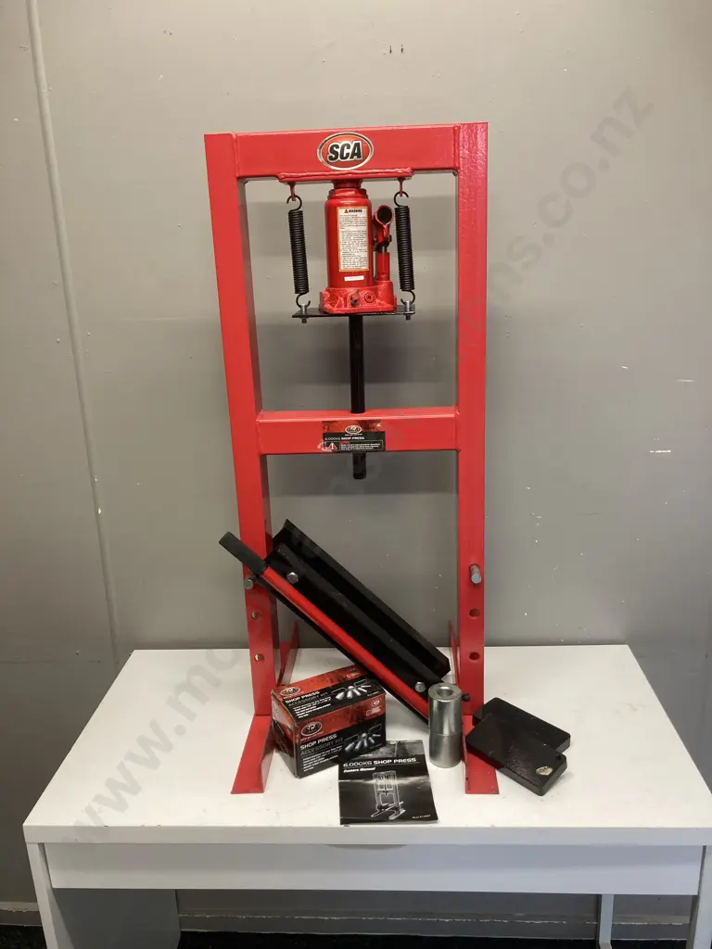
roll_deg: +1.6
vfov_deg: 63.4
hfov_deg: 49.7
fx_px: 768
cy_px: 474
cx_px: 356
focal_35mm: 28
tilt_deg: -15.6
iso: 64
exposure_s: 1/50
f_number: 1.8
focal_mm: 3.99
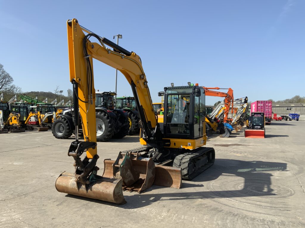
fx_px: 256
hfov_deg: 61.7
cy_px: 114
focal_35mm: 29
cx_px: 152
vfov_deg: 48.2
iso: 16
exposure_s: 1/1786
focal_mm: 3
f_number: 1.8
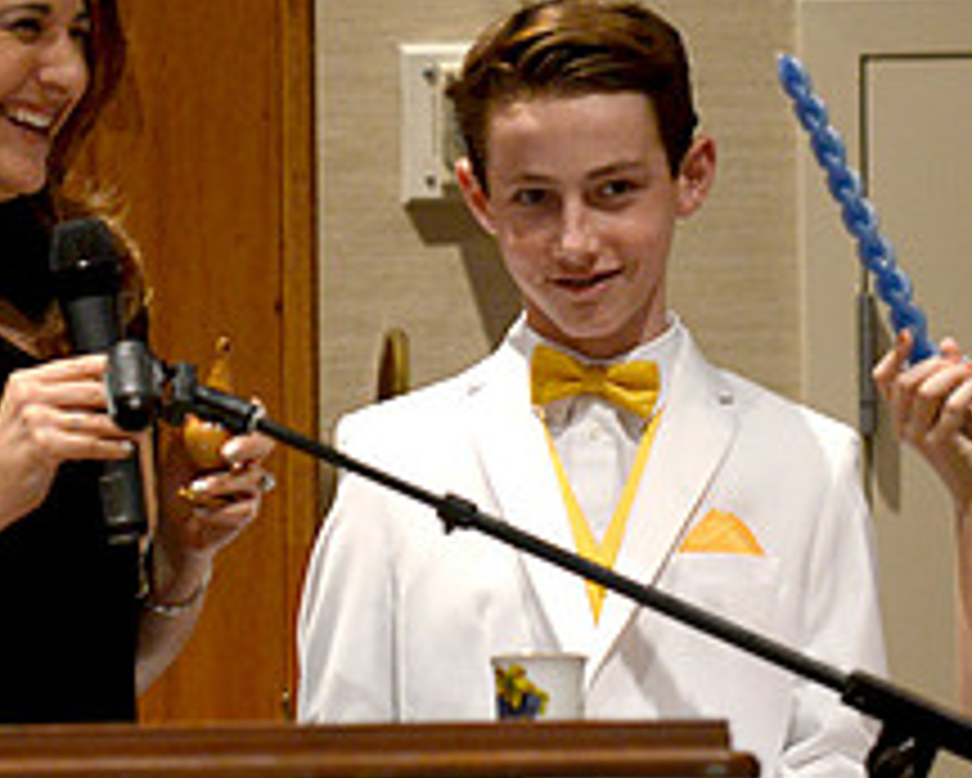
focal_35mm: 505
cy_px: 349
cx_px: 392
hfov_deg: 3.8
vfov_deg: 3.1
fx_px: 14534
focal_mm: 200
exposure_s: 1/100
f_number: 2.8
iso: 2500
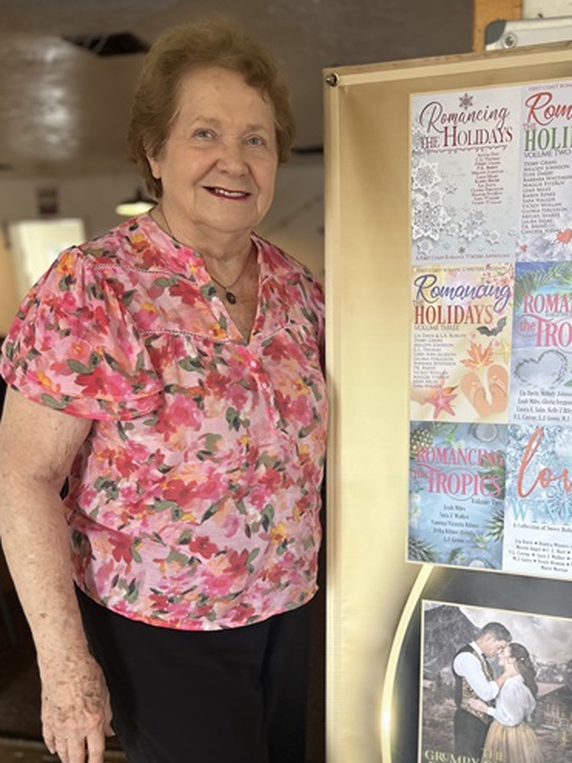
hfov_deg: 40.3
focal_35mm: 35
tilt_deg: -13.8
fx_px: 771
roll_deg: +1.5
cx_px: 373
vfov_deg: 51.9
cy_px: 493
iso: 80
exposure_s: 1/60
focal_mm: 5.7
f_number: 1.5
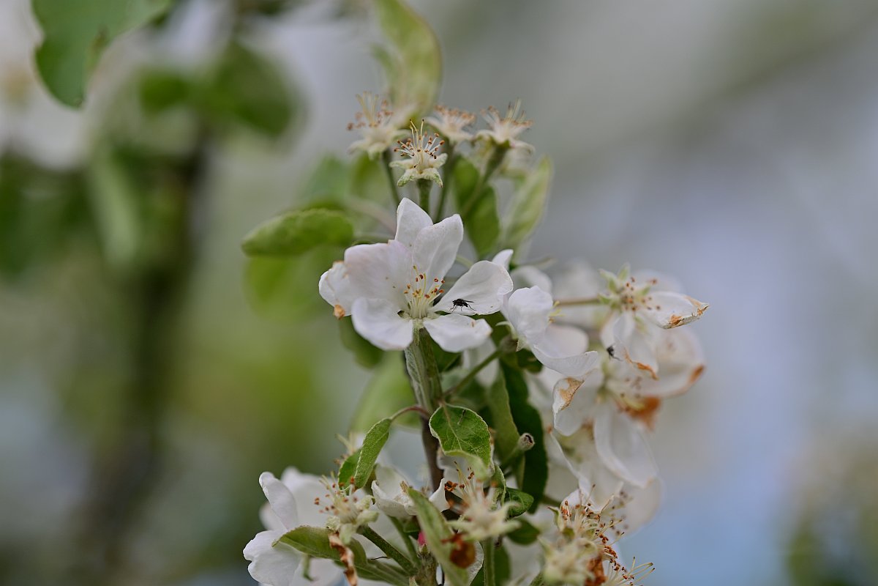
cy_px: 293
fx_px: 3292
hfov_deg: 15.2
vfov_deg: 10.2
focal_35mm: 135
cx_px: 439
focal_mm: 135
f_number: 1.8
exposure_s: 1/2000
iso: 64
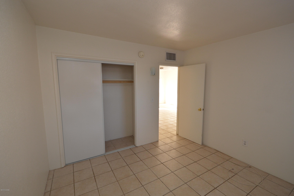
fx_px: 122
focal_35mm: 15
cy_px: 98
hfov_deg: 100.4
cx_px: 147
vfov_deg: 77.2
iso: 400
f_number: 5
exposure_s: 1/100
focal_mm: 10
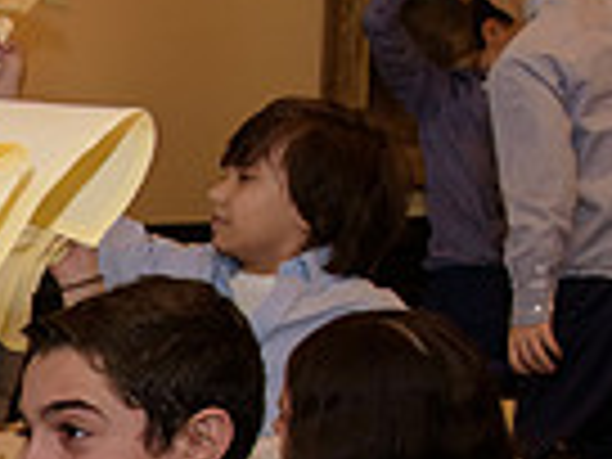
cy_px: 623
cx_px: -558
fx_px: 1892
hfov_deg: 15.3
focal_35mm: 107
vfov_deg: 13.3
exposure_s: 1/125
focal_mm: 26
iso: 1250
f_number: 3.2
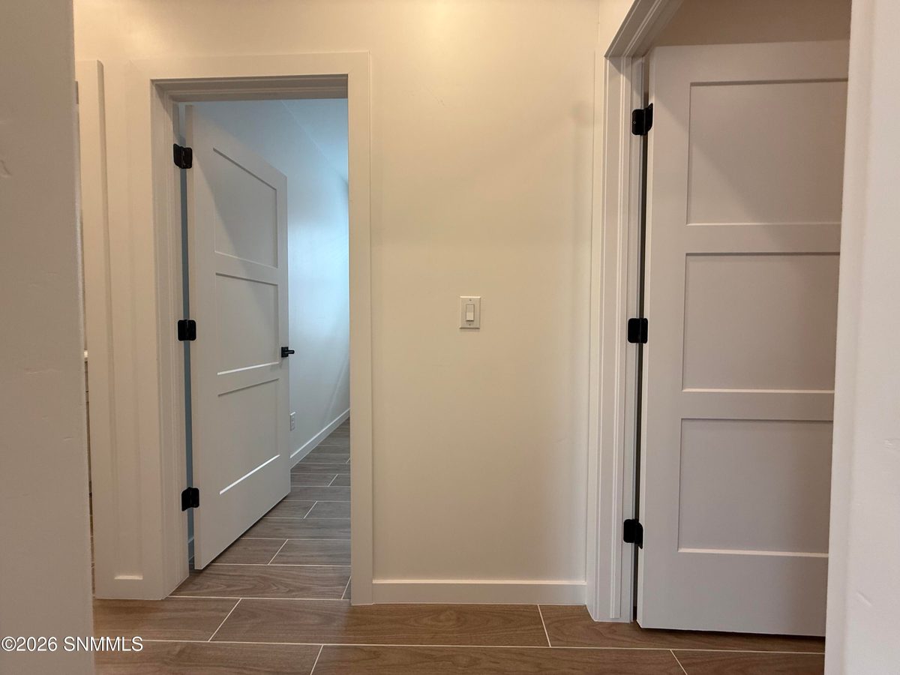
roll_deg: -0.7
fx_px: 364
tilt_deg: -2.0
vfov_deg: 85.7
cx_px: 450
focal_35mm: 14
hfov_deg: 102.1
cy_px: 338
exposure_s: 1/120
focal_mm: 2.22
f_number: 2.2
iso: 125
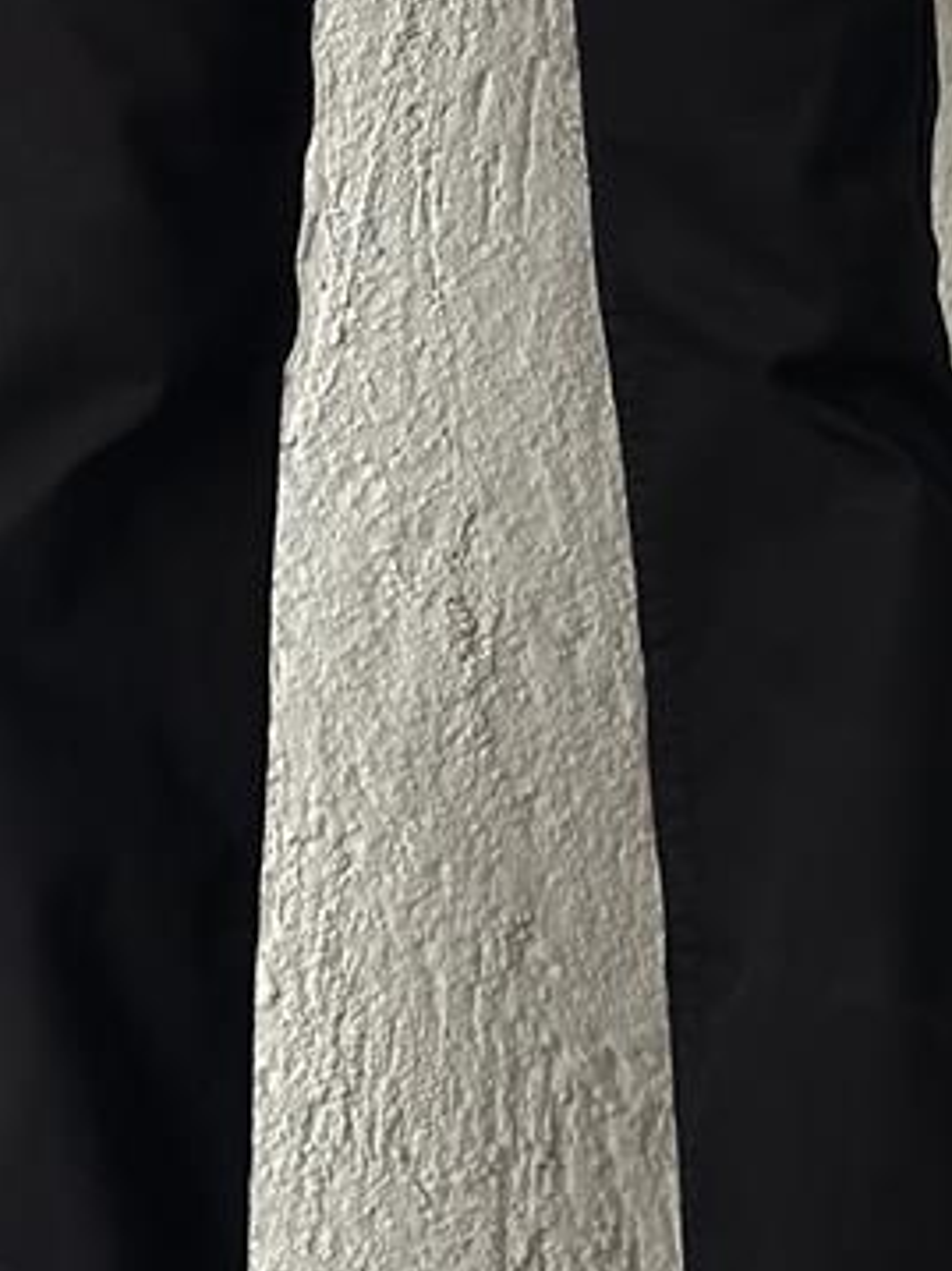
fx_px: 5760
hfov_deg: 9.4
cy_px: -44
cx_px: 418
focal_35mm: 157
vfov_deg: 12.4
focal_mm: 6.86
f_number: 1.78
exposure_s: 1/60
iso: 250
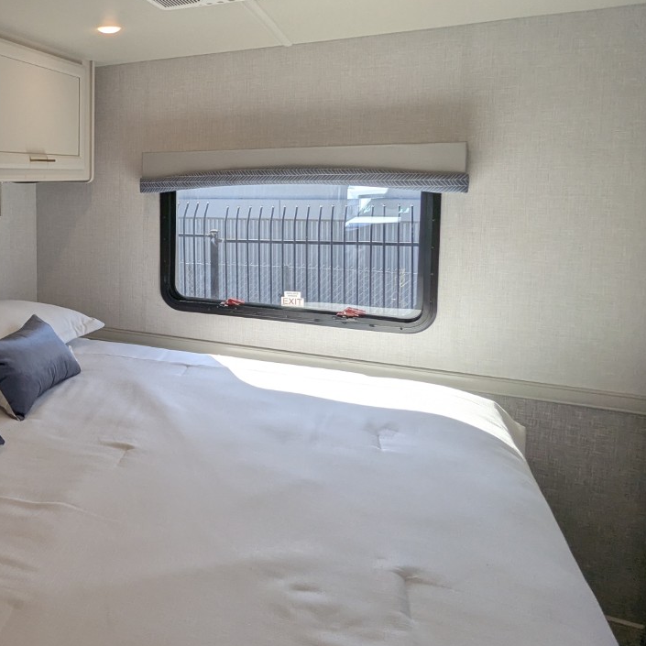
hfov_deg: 50.0
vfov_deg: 56.3
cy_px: 226
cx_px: 48
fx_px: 591
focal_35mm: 28
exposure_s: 1/221
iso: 62
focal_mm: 2.35
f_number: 2.2
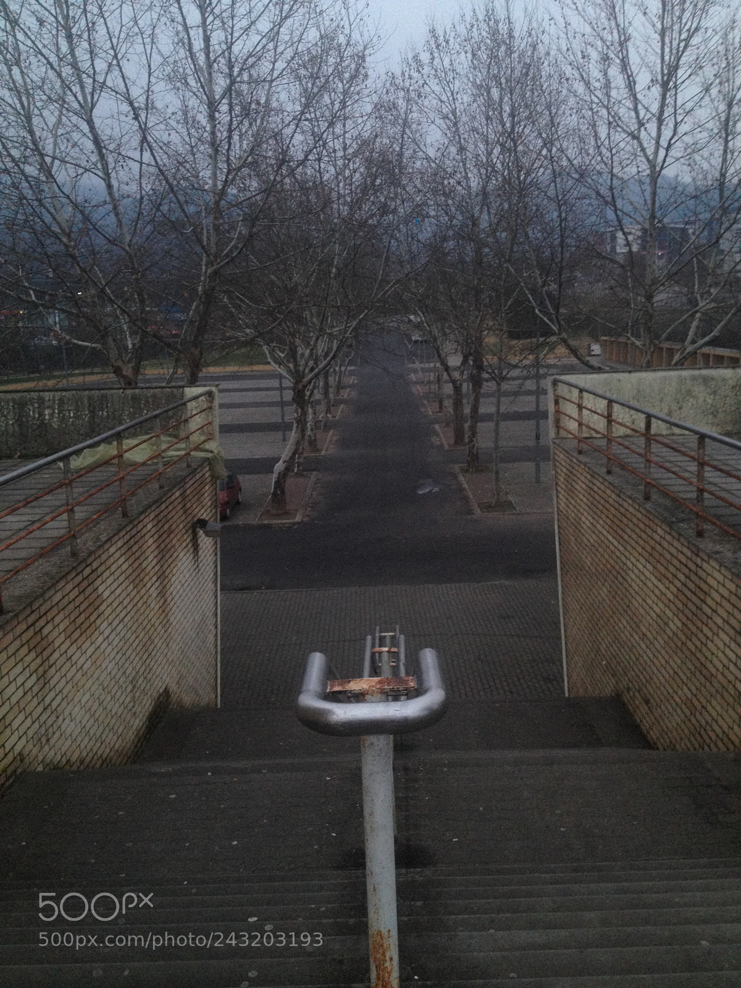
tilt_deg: -12.4
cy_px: 494
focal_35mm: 35
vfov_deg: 52.6
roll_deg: +1.5
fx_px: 999
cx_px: 370
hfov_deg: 40.7
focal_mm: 4.28
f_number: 2.4
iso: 160
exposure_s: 1/20
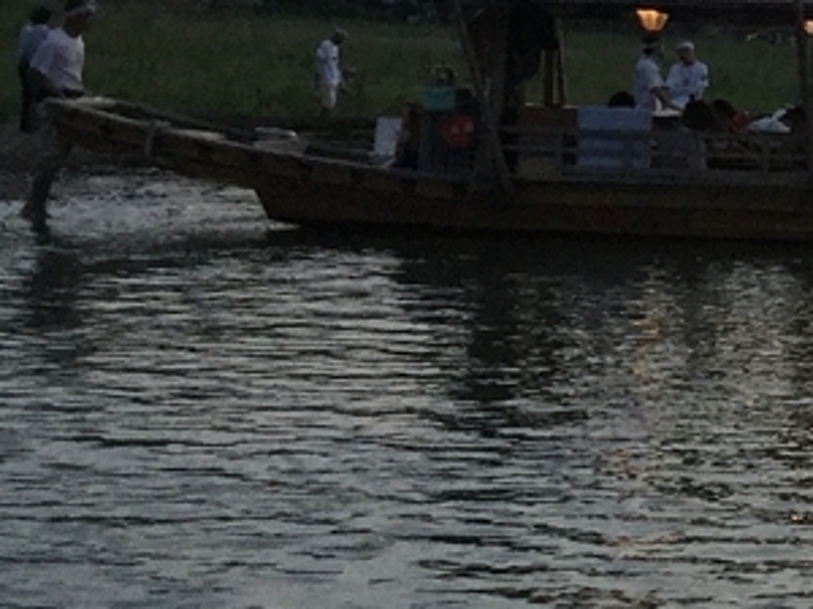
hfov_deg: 15.0
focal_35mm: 124
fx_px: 2912
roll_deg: -2.6
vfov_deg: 11.9
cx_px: 1125
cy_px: 103
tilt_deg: -0.1
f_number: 2.4
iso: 32
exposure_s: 1/30
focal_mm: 3.3
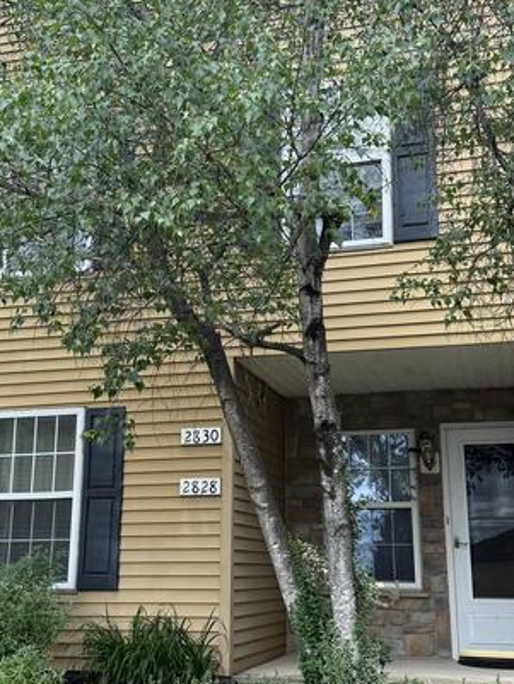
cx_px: 248
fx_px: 910
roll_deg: -2.2
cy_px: 351
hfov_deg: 31.5
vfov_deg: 41.2
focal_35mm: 46
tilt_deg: +13.1
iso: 100
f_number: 1.78
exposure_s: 1/1337
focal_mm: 6.76
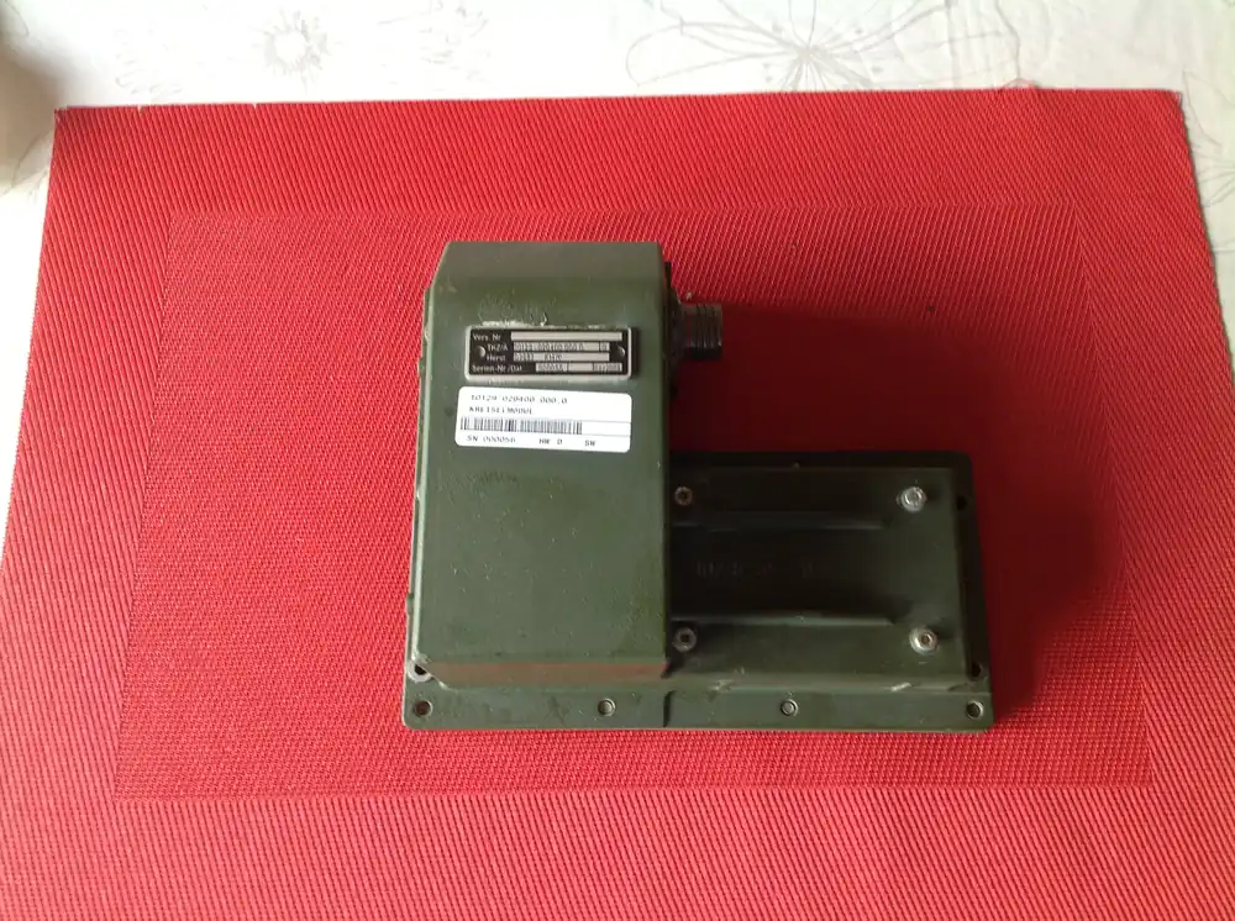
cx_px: 618
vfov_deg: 40.6
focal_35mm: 35
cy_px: 460
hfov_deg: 52.7
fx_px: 1246
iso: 50
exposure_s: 1/24
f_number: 2.4
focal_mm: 4.28
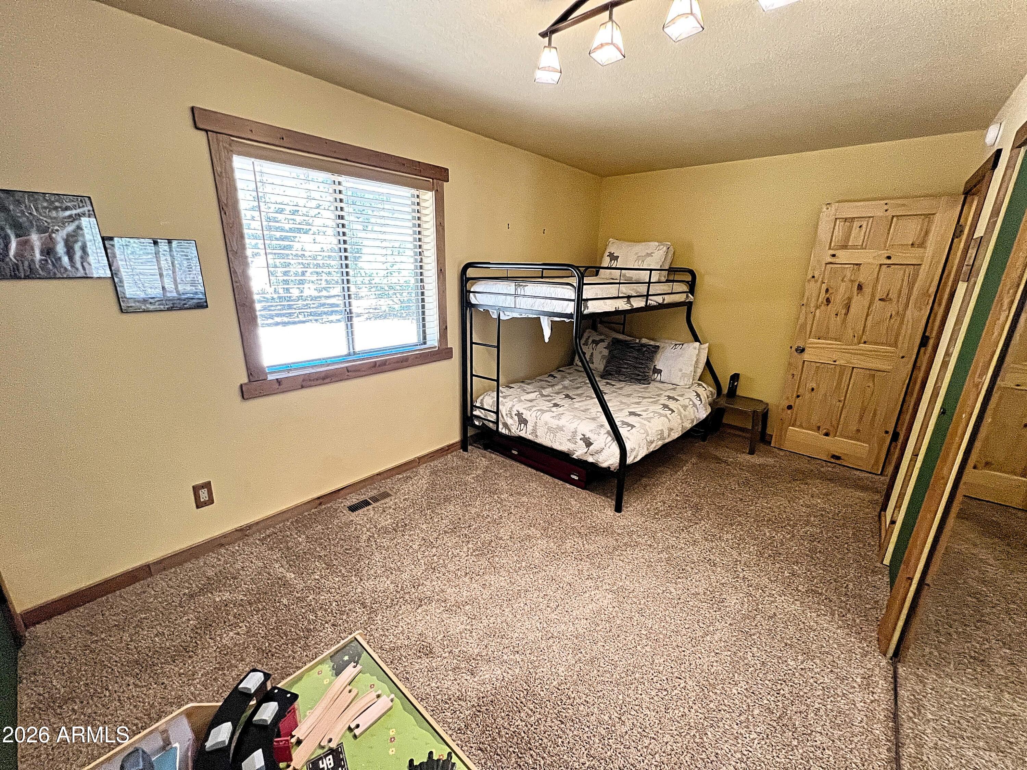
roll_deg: -0.9
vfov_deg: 89.9
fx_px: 386
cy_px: 385
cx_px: 514
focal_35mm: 13
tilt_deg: -16.7
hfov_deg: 106.2
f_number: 1.8
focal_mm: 1.57
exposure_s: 1/60
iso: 250
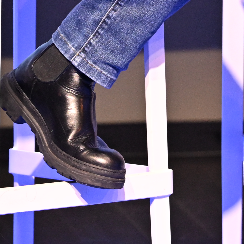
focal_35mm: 513
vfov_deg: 3.4
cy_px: -230
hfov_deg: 3.4
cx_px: 251
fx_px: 4091
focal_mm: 88
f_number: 2.8
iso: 1600
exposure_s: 1/160
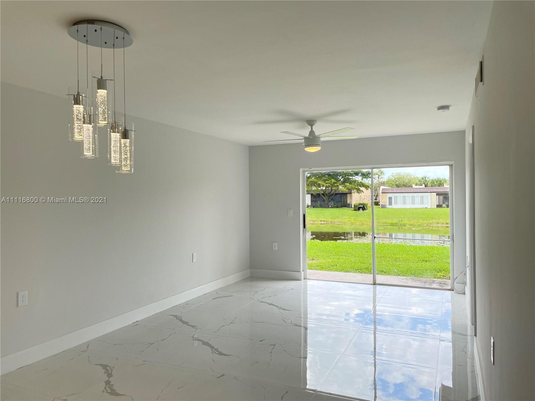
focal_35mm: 26
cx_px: 268
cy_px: 200
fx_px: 402
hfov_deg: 67.3
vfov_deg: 53.1
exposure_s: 1/421
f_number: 1.6
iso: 32
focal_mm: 4.2
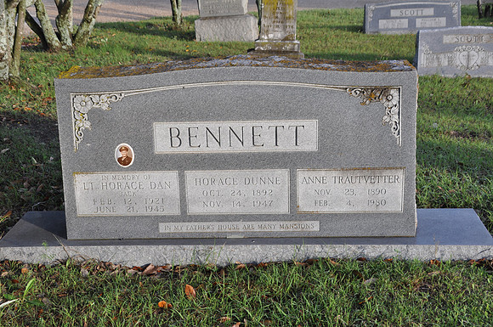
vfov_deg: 23.7
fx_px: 779
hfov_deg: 35.1
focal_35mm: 57
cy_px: 164
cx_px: 246
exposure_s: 1/80
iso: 200
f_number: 9
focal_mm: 38
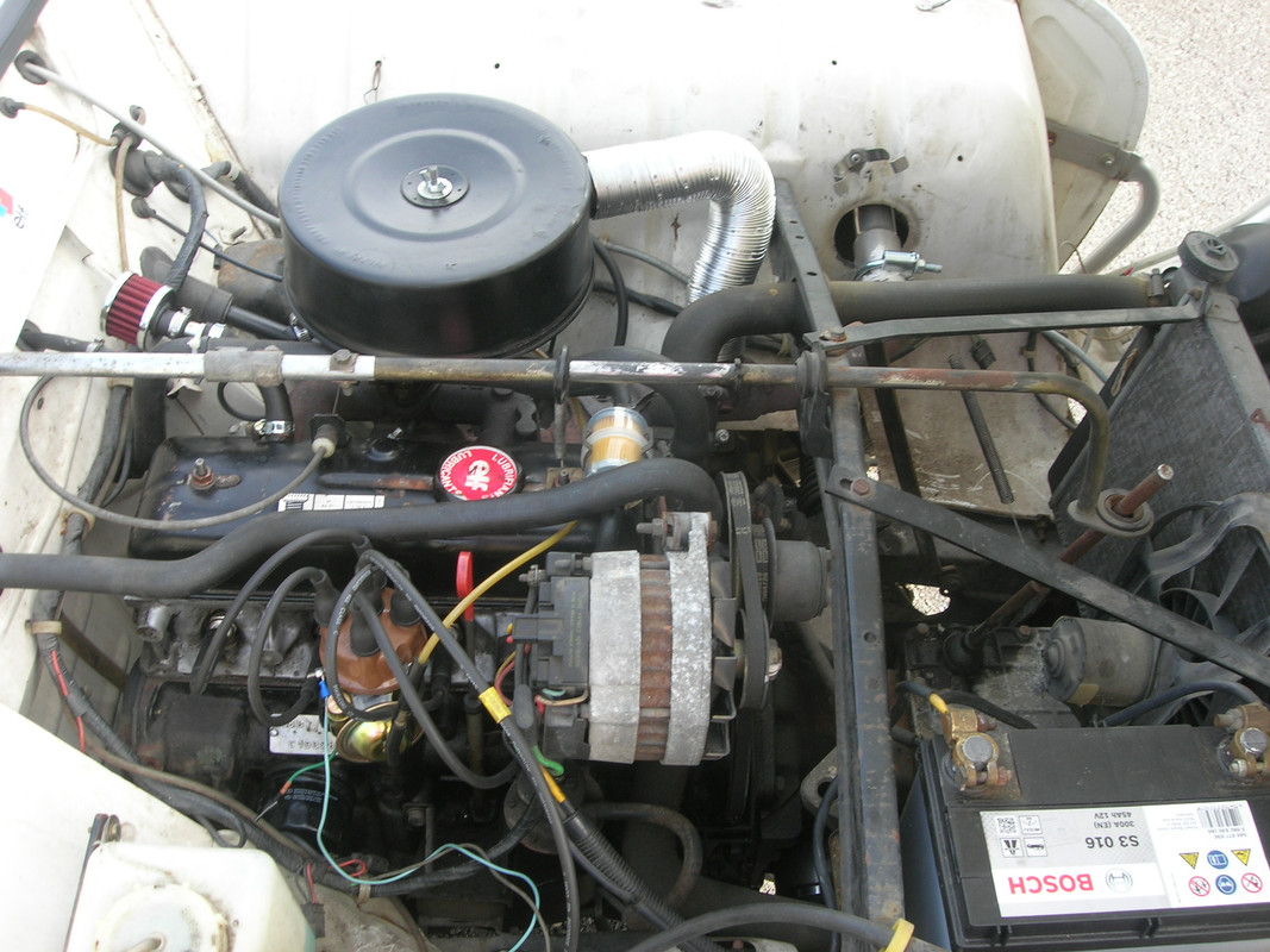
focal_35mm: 38
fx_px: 1394
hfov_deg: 49.0
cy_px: 476
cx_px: 635
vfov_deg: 37.7
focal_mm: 7.8
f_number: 4.8
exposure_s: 1/41.2
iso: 64
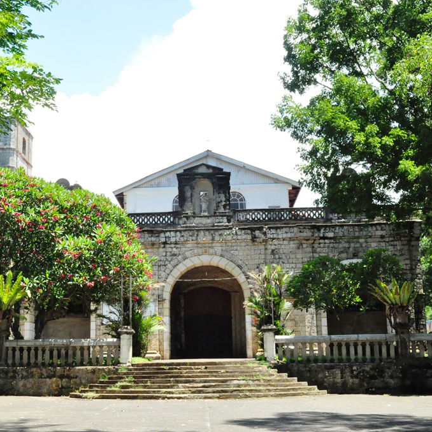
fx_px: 706
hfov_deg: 33.9
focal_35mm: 50
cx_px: 162
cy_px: 216
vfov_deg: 34.0
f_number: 16
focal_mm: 26
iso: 3200
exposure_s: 1/500
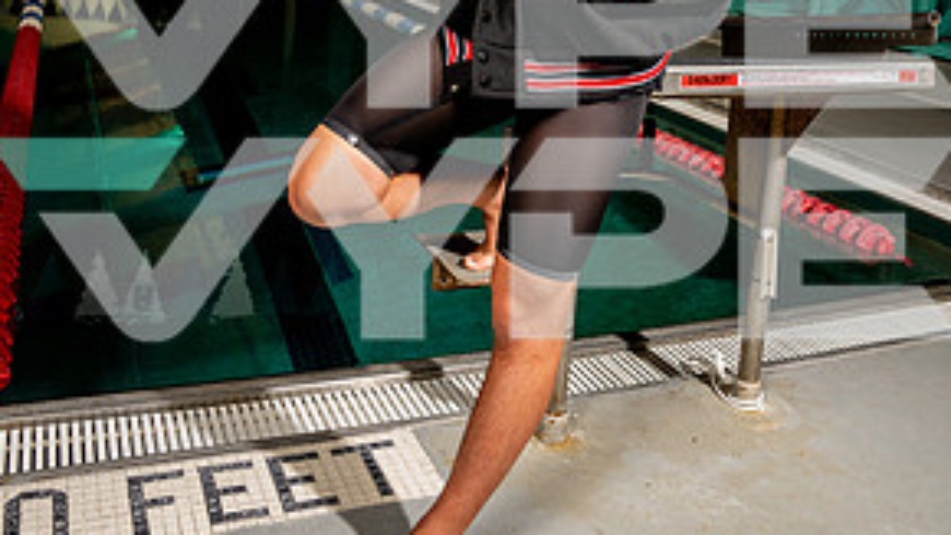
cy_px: 10
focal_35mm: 39
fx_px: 983
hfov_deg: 51.6
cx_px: 479
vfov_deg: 28.7
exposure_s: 1/125
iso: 400
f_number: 6.3
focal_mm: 24
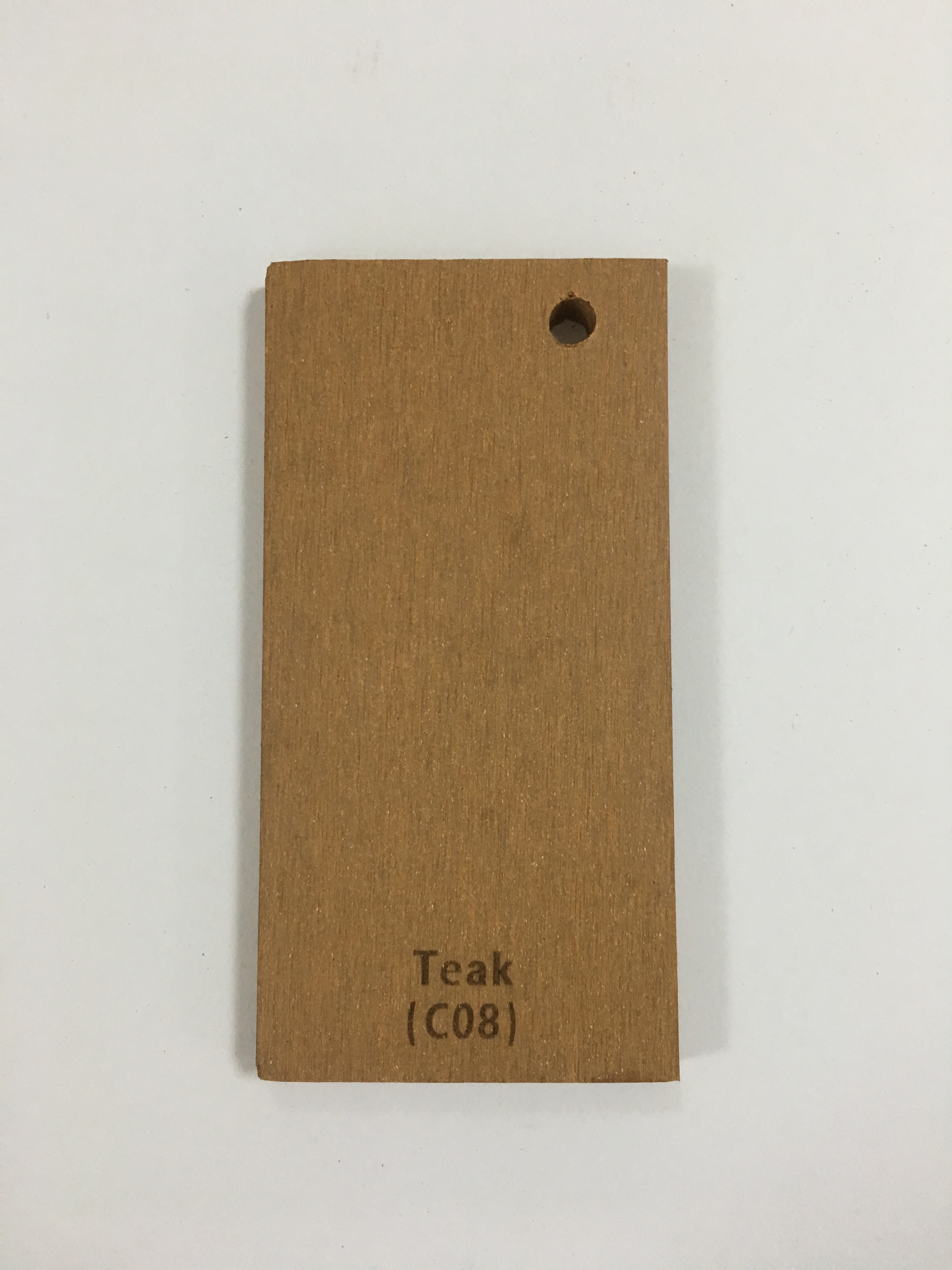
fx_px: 1063
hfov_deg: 48.2
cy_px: 635
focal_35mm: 29
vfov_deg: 61.7
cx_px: 476
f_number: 2.2
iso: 100
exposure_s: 1/33
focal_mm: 4.15
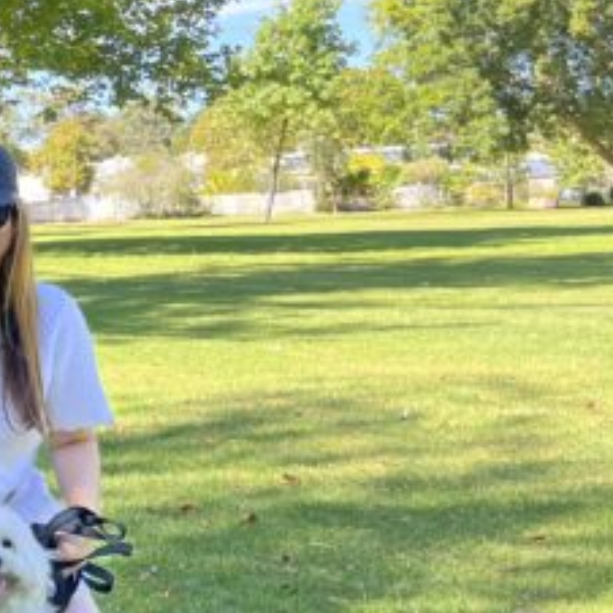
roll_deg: +2.2
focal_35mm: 78
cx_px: -353
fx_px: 1563
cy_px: 355
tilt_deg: -1.1
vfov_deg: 22.2
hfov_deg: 19.0
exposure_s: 1/657
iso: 50
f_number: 1.6
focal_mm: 5.1
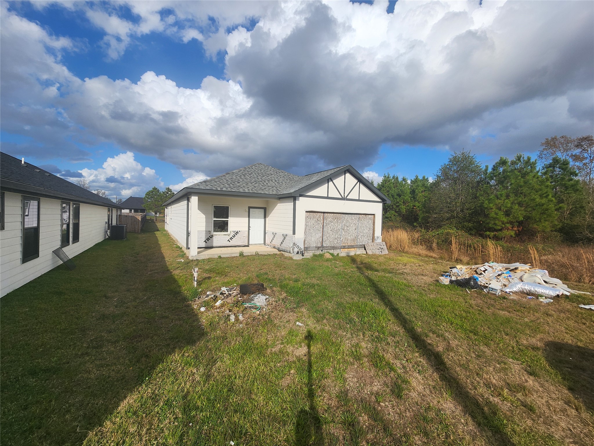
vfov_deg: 89.9
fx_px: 223
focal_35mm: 13
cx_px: 297
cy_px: 223
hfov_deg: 106.2
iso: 50
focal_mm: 2.2
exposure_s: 1/2730
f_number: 2.2
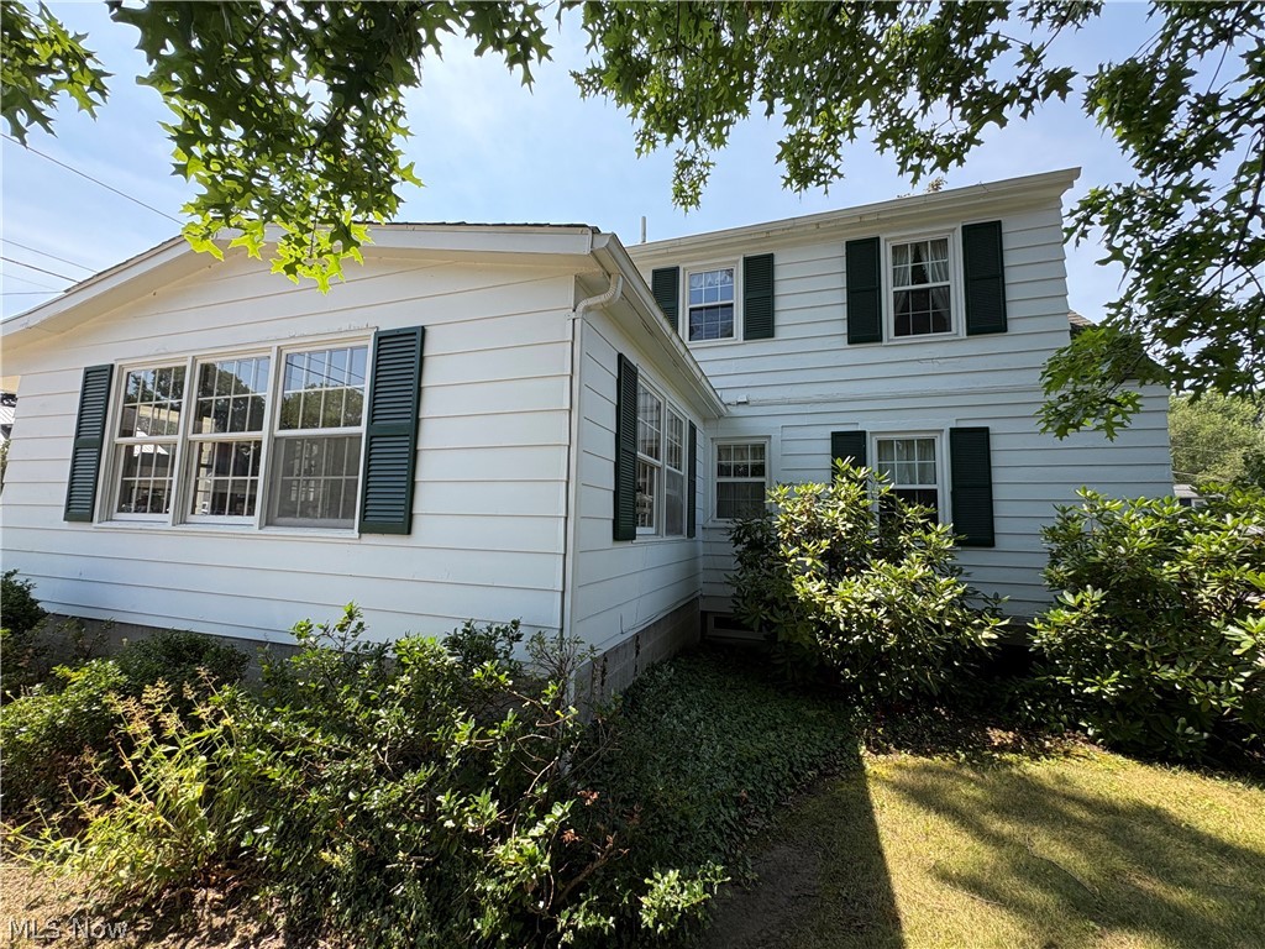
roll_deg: -1.4
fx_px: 512
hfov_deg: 102.1
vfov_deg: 85.7
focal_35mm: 14
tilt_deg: +6.6
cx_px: 632
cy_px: 474
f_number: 2.2
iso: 40
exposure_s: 1/403
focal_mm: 2.22
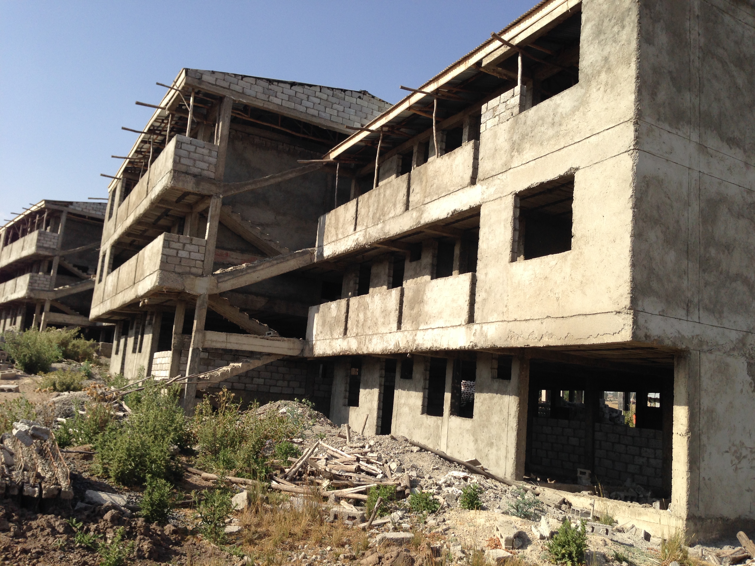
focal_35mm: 33
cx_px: 378
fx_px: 720
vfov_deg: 42.9
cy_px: 283
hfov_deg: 55.4
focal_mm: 4.12
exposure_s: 1/1261
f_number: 2.4
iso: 50
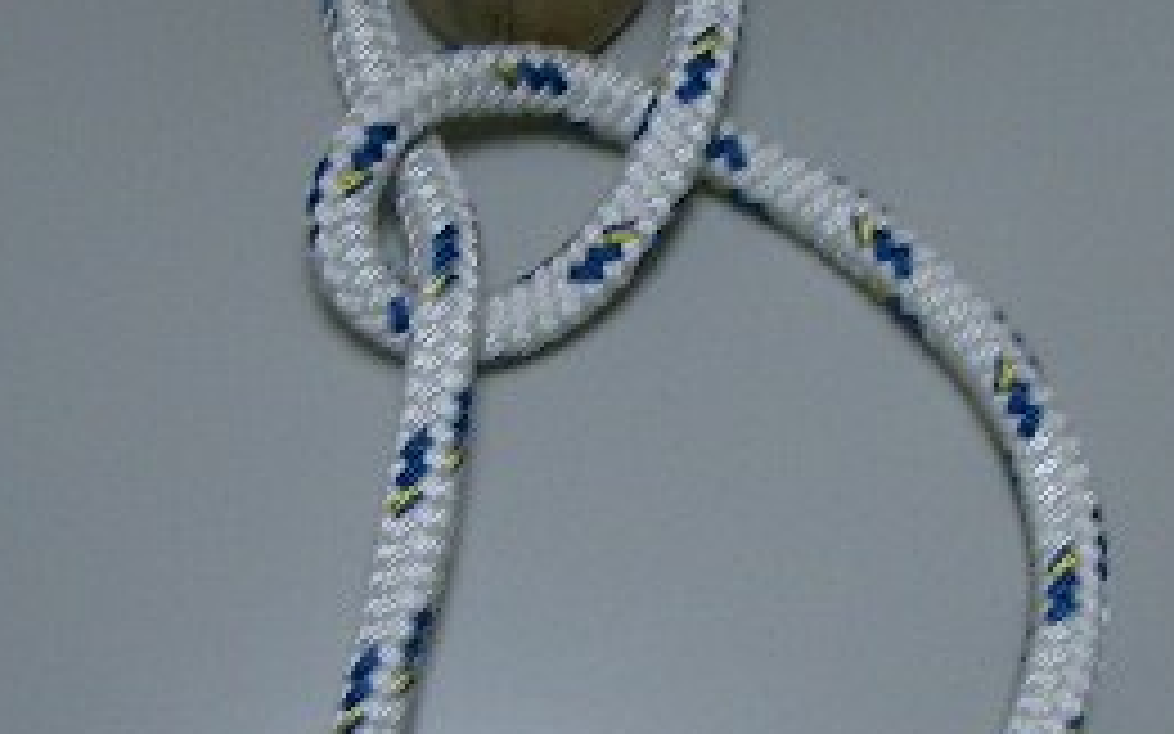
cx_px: 589
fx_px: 2911
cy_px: 477
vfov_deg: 14.3
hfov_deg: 22.8
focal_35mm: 91
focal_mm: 5.8
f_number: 2.6
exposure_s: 1/50
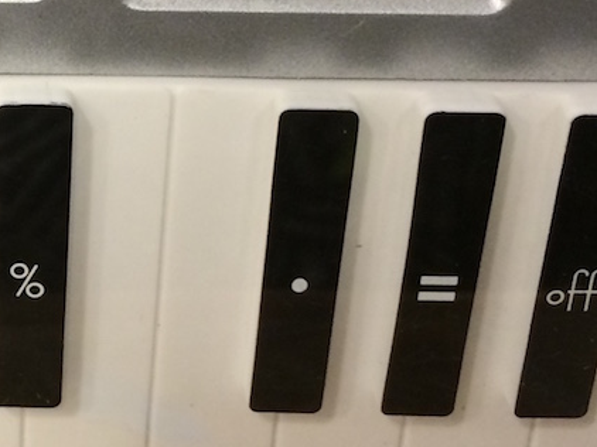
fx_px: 1706
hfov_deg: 19.0
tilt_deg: -49.5
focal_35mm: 99
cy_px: 238
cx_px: -71
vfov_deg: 14.9
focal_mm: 4.15
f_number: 2.2
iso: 125
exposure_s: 1/30
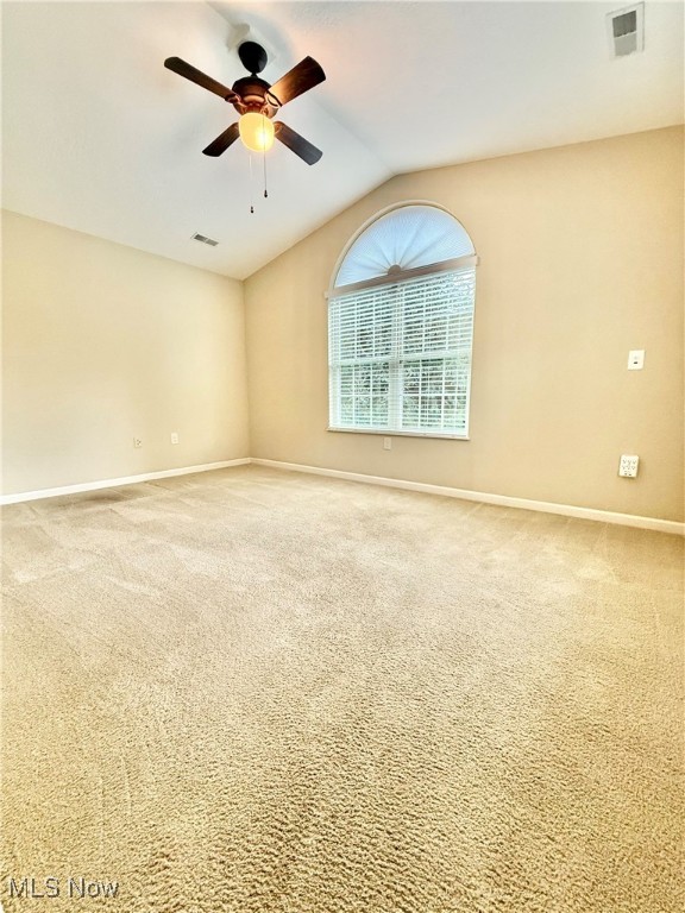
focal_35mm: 14
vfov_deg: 102.1
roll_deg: -0.2
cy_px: 456
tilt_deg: -7.9
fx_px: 369
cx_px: 342
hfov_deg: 85.7
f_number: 2.2
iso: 320
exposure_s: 1/120
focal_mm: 2.22
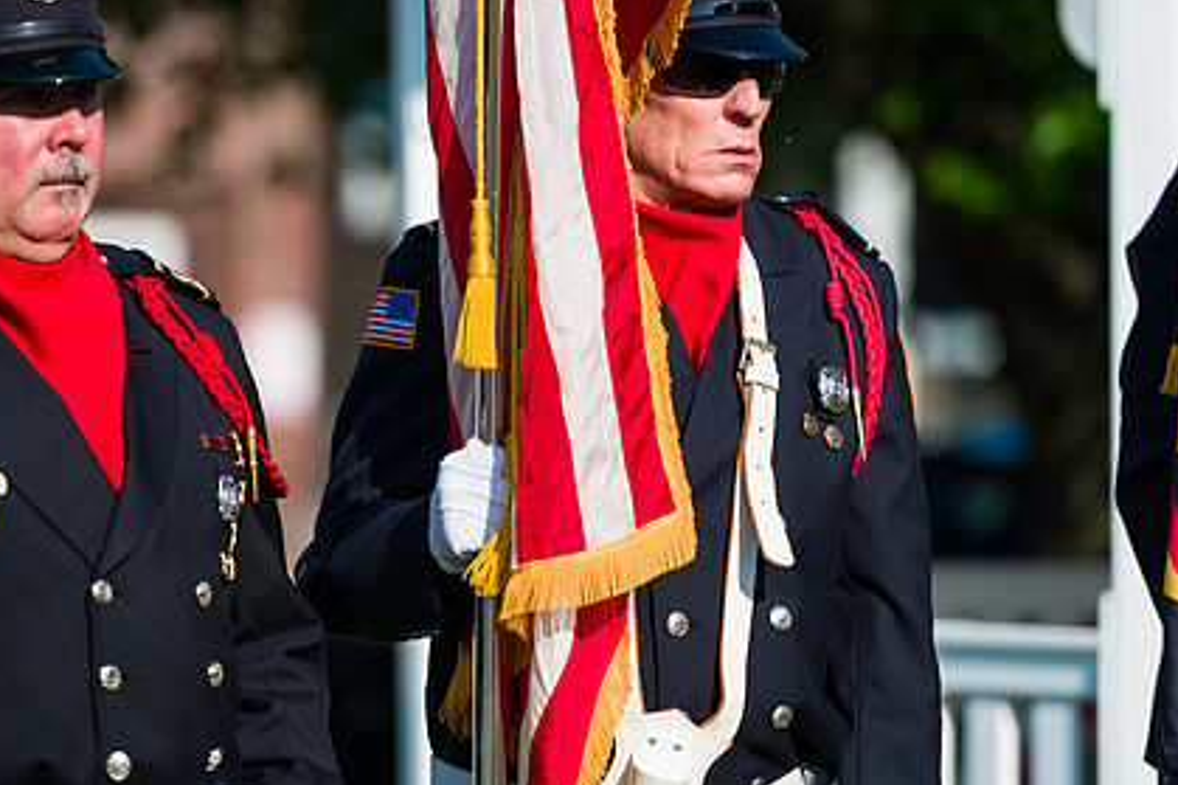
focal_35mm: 277
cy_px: 262
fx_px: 9060
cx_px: 697
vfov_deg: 5.0
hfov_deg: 7.4
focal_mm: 200
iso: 200
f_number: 3.2
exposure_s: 1/4000
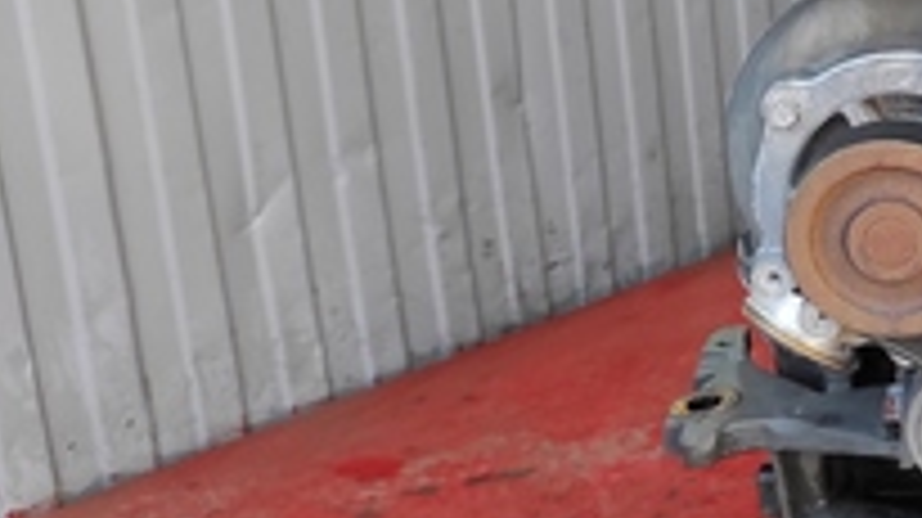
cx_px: 1291
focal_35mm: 85
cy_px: 25
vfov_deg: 14.0
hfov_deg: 21.8
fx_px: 2077
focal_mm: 5.43
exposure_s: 1/100
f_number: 1.89
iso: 163
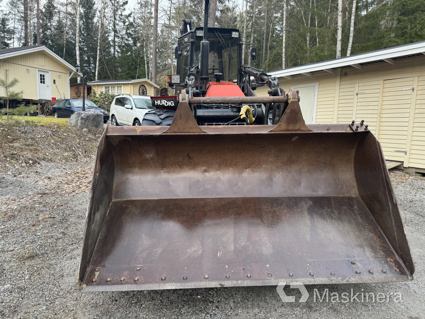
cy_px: 160
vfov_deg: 56.8
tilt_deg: -5.7
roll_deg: -0.9
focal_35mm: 24
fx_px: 295
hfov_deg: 71.6
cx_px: 212
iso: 64
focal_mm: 6.76
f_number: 1.78
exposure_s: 1/121
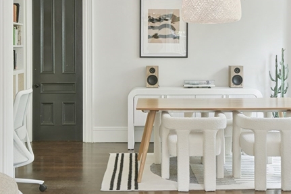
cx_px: 148
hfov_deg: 35.0
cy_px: 53
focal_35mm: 57
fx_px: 461
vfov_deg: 23.6
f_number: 9
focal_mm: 24
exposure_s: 1/10
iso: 640
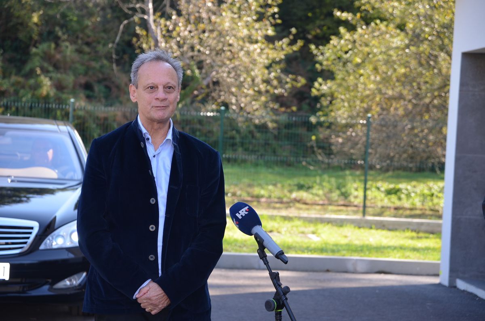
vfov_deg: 13.0
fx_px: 1412
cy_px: 160
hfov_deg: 19.5
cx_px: 242
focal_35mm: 105
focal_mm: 70
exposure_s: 1/200
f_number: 4
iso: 180
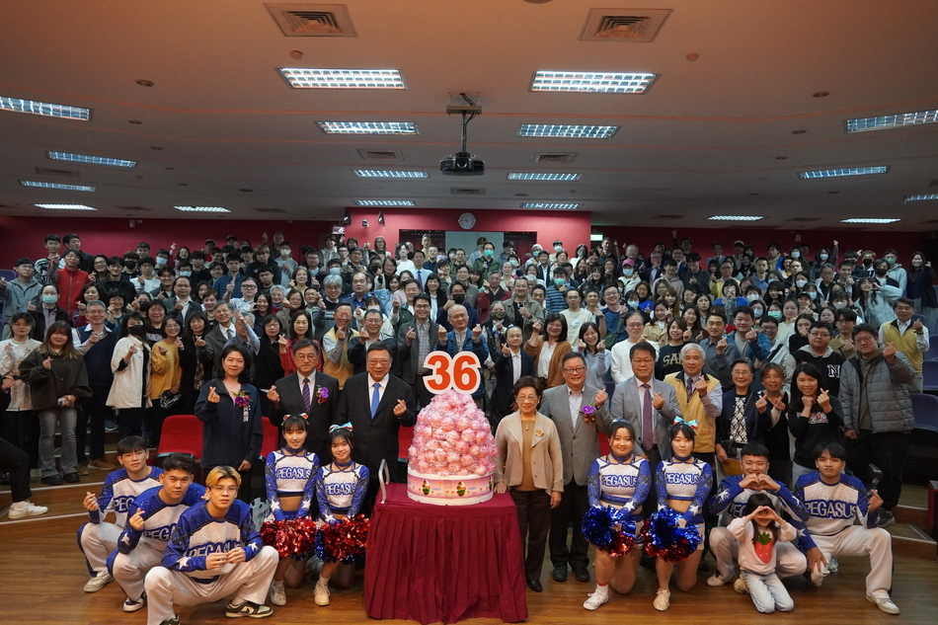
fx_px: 703
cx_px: 469
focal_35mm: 27
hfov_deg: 67.4
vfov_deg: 47.9
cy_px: 312
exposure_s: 1/160
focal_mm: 18
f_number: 4
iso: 3200
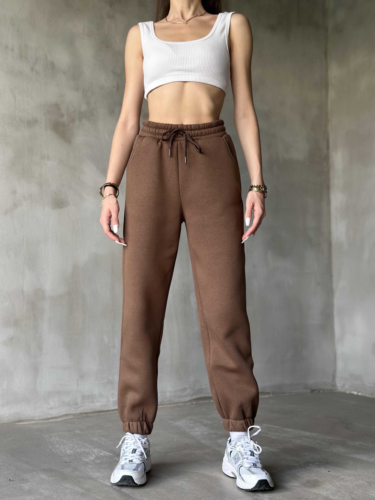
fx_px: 693
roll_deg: -1.1
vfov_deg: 39.7
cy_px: 250
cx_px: 188
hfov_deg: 30.3
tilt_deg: +2.9
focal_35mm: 48
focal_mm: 6.86
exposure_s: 1/60
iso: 125
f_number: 1.78
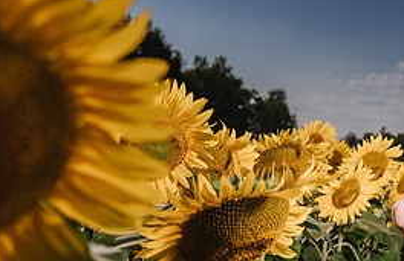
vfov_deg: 19.7
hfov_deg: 29.7
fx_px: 745
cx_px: 317
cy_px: 214
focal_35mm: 67
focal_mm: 30
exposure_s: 1/250
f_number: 5
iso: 31
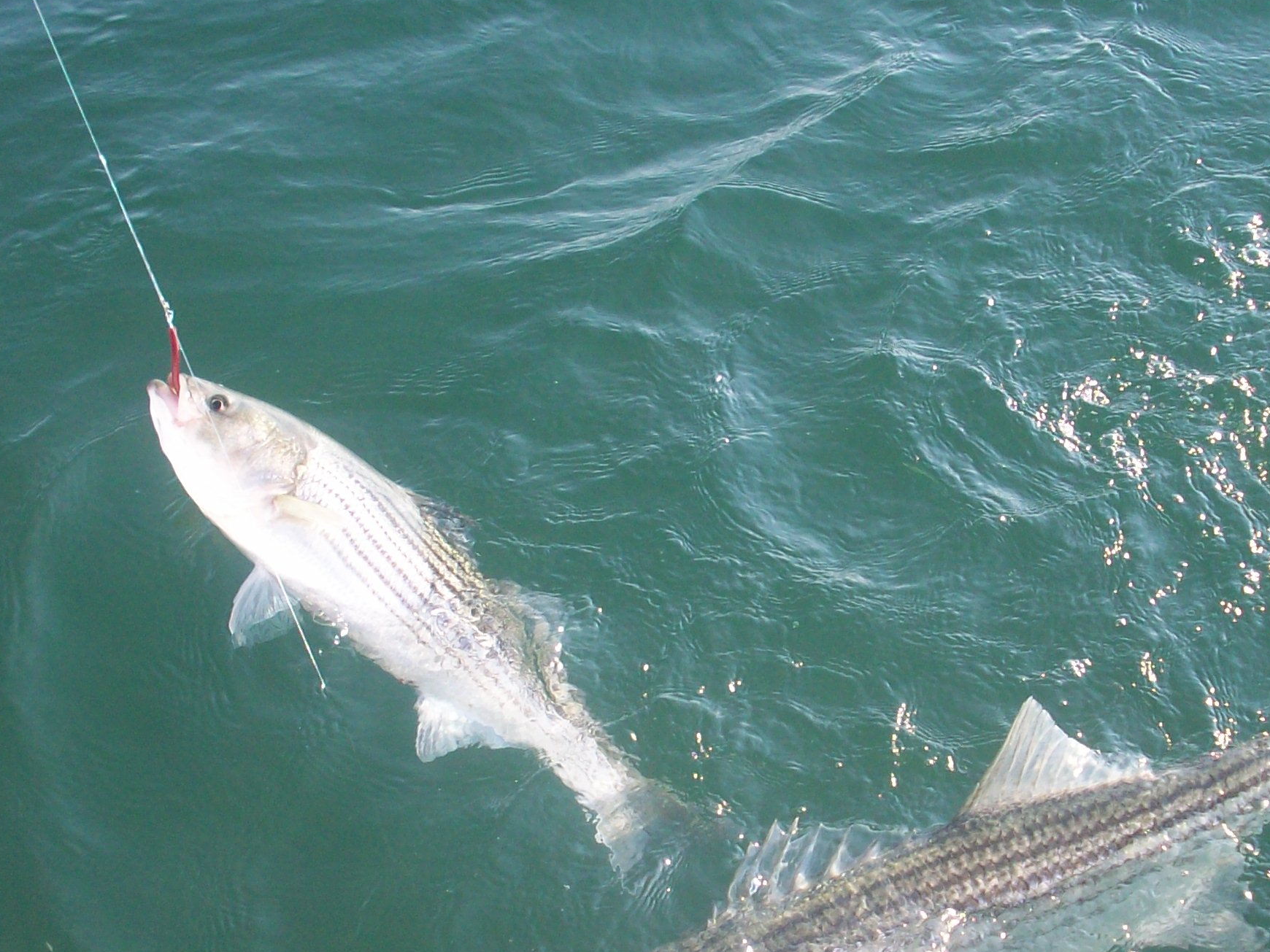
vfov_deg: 22.4
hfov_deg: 29.8
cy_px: 711
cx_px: 689
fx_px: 2385
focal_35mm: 65
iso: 80
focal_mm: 6.2
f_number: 2.8
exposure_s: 1/354
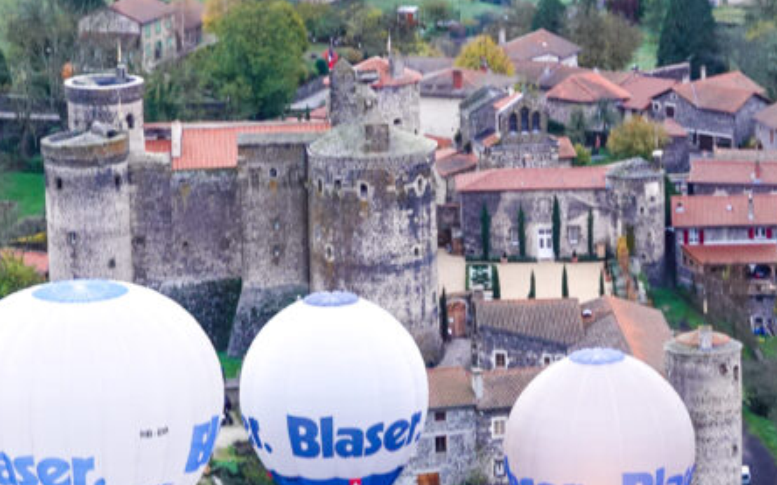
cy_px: 458
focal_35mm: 207
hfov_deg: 10.1
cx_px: 270
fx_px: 4381
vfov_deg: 6.3
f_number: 3.5
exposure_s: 1/100
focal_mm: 32.39
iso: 400
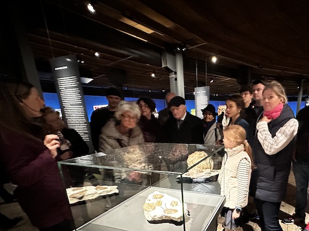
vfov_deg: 60.5
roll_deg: +0.6
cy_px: 169
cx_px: 212
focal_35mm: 21
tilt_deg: -17.3
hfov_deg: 75.9
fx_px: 187
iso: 1600
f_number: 2.2
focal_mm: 2.22
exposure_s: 1/28
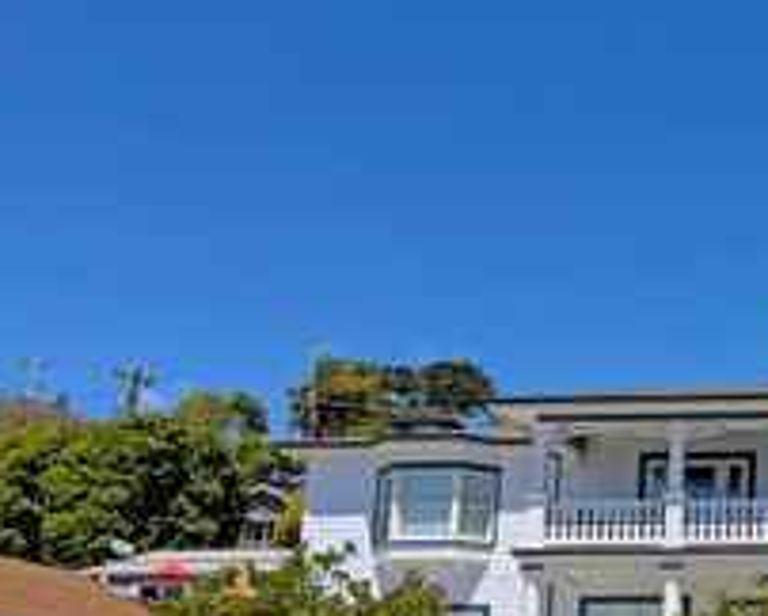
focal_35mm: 58
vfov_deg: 25.9
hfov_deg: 29.2
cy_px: 462
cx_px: 855
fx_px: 1320
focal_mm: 6.76
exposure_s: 1/6711
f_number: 1.78
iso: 80
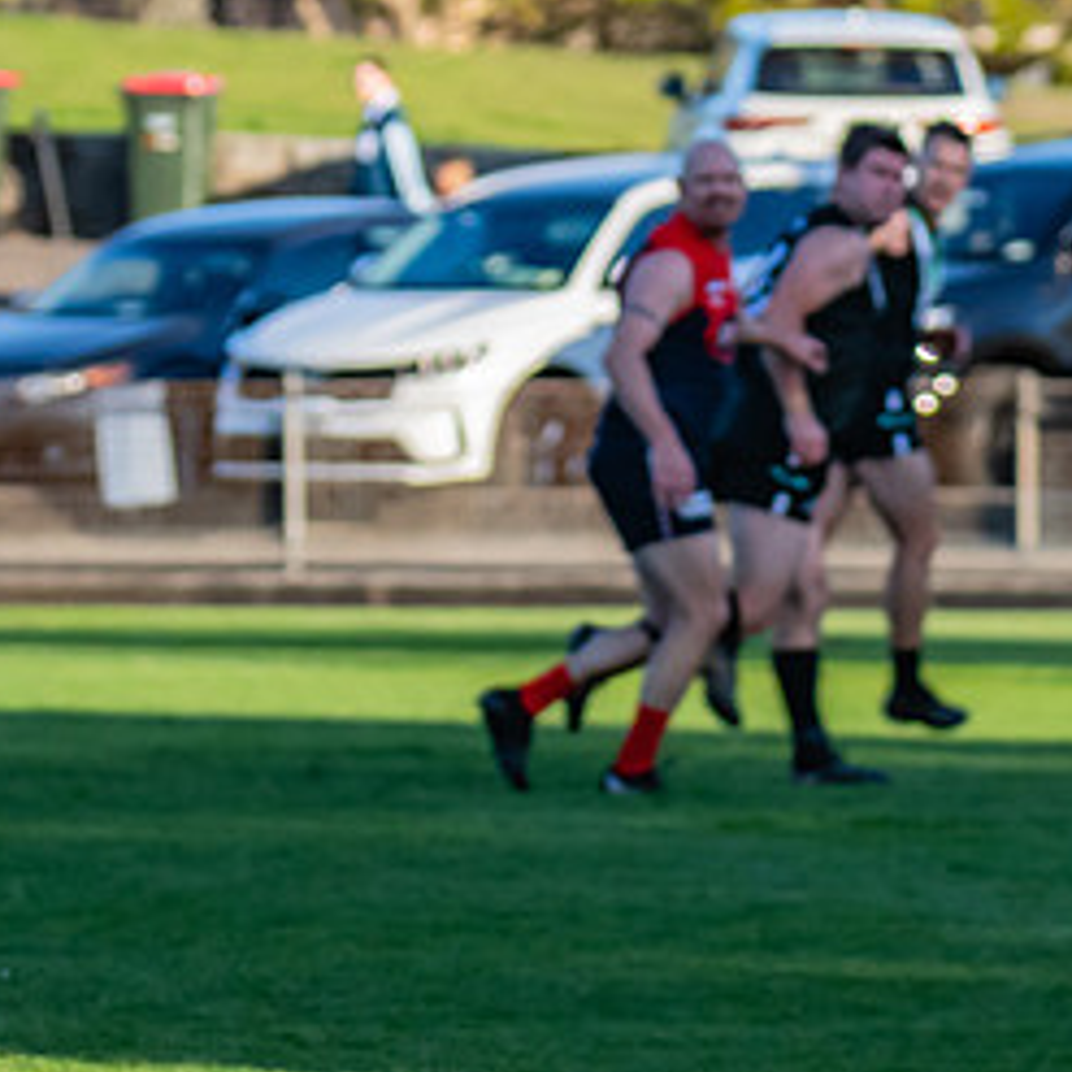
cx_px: -511
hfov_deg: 3.2
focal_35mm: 542
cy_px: 446
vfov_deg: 3.2
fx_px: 18990
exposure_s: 1/1600
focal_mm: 170
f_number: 6.3
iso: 800
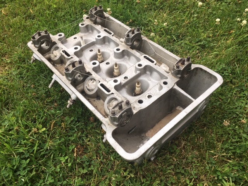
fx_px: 208
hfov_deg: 61.7
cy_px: 93
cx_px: 124
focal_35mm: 29
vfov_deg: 48.2
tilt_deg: -46.6
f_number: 2.2
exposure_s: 1/100
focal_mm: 4.15
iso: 32
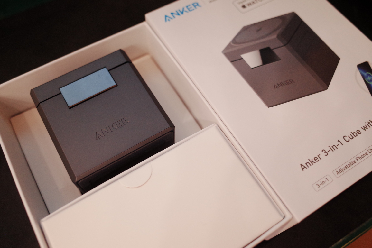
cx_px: 189
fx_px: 300
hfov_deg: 63.6
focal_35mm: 29
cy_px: 123
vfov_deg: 45.0
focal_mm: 18.3
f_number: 2.8
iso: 1600
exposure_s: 1/60
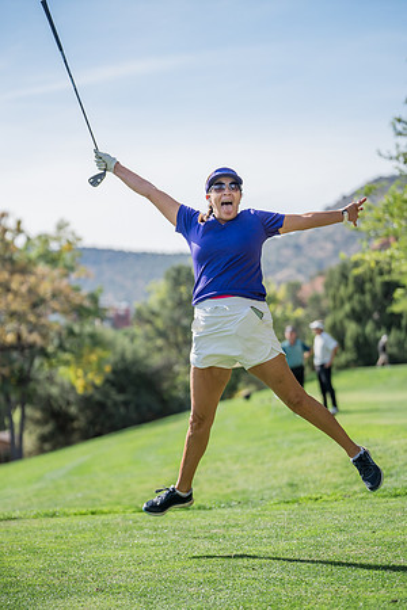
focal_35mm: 98
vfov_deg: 20.8
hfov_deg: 14.0
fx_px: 1662
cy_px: 305
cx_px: 204
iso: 250
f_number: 2.8
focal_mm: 98
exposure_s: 1/3200
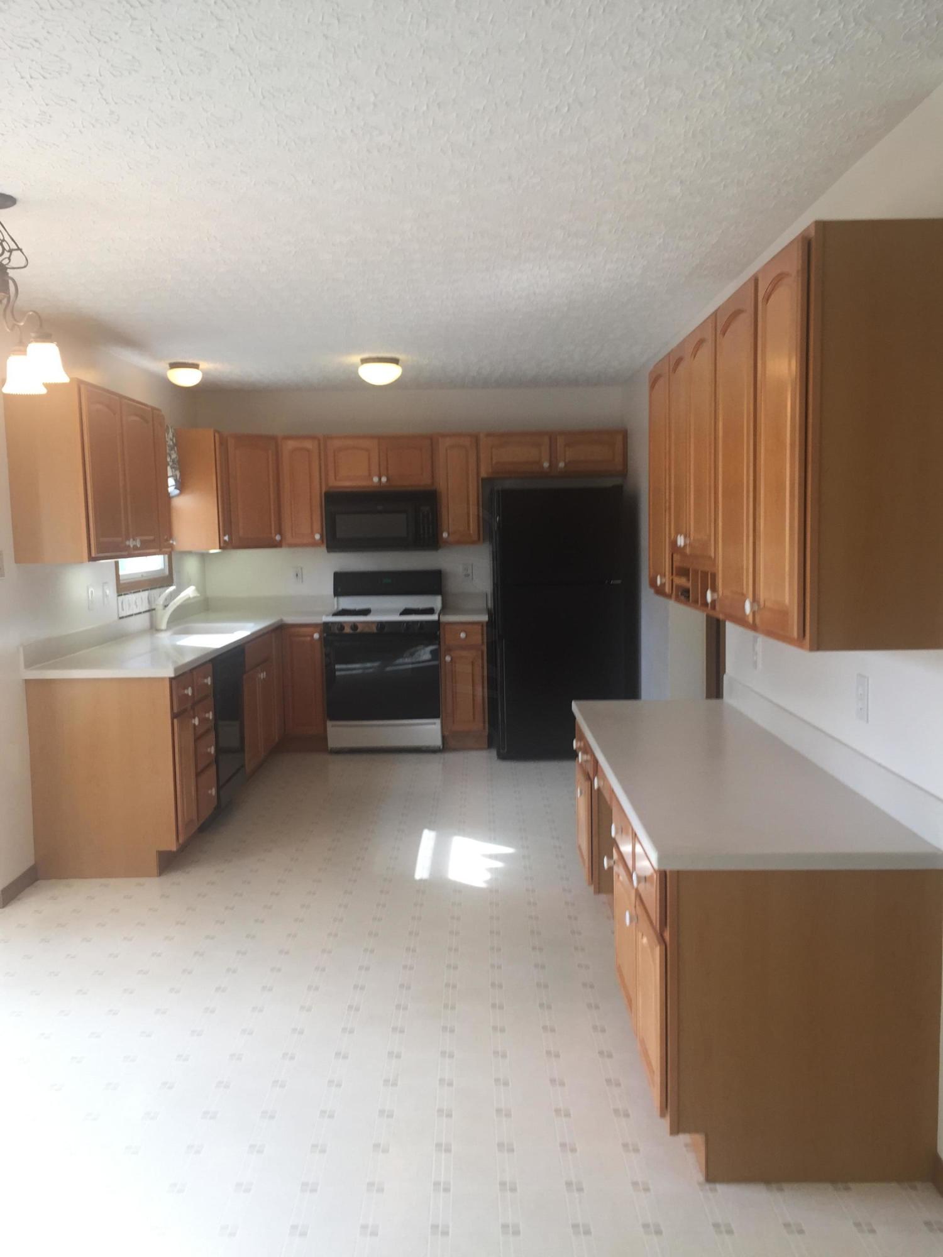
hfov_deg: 48.2
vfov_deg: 61.7
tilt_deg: -4.8
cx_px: 472
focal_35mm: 29
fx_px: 1053
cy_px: 628
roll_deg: +1.7
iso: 32
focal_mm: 4.15
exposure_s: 1/60
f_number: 2.2
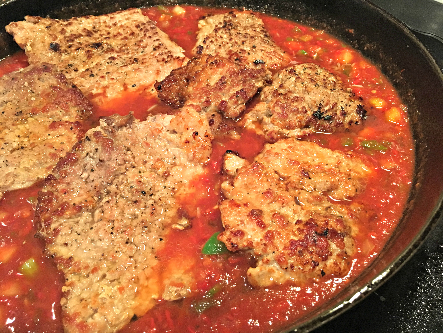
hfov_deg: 61.7
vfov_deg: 48.2
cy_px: 166
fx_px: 371
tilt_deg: -48.6
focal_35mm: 29
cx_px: 222
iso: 200
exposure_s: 1/20
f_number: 2.2
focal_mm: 4.15
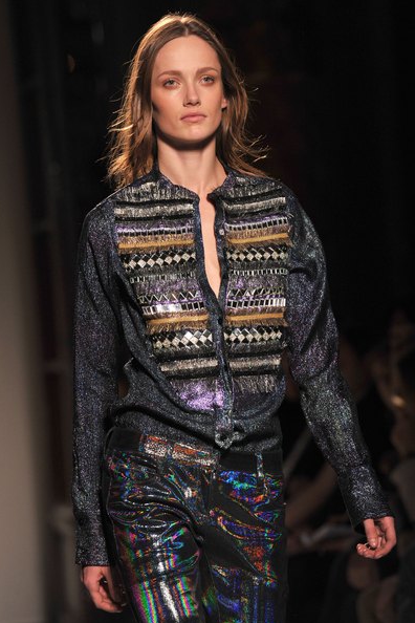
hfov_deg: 6.8
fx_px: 3493
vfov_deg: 10.2
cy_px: 314
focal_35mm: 202
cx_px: 206
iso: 1600
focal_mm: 200
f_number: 4.5
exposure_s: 1/500
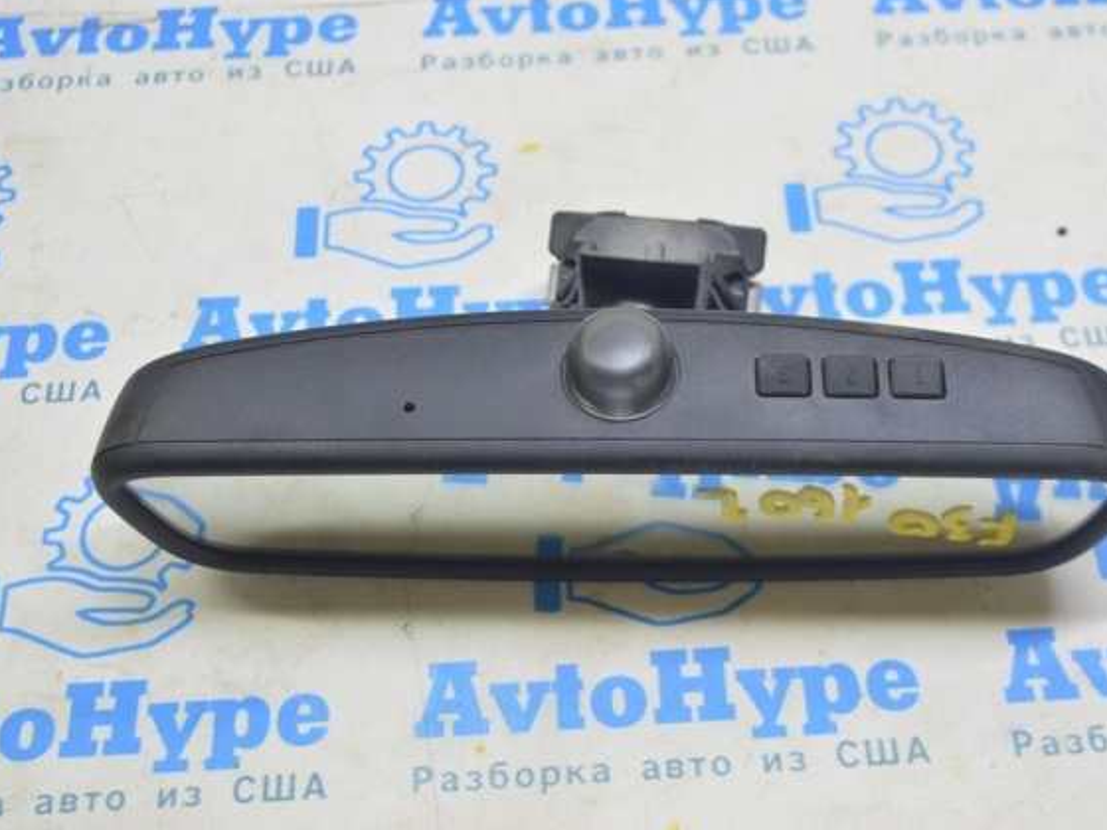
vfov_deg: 26.1
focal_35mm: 56
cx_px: 613
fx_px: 1791
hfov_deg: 34.3
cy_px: 414
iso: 400
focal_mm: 34
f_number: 5.6
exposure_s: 1/20
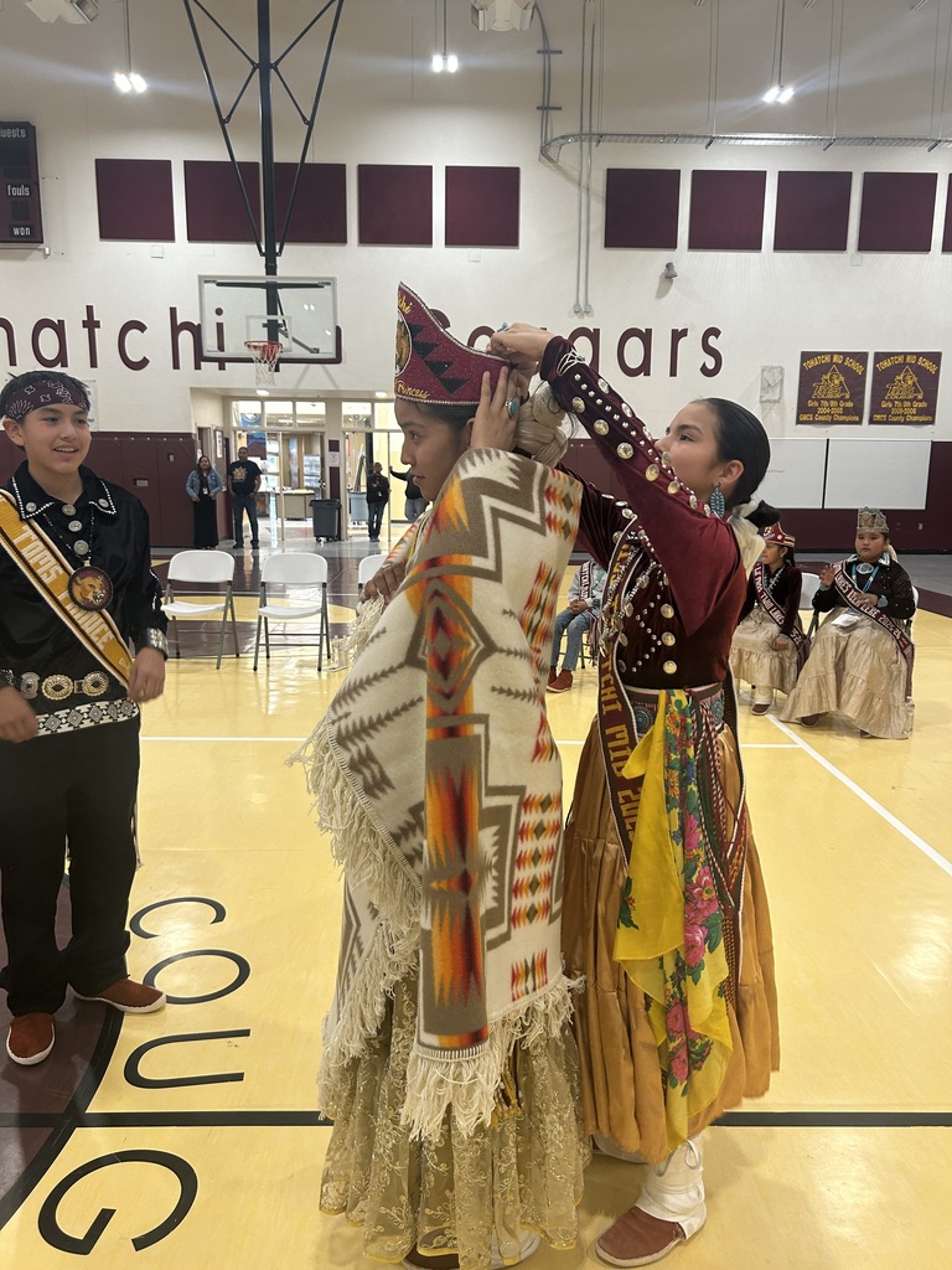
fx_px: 953
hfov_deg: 53.1
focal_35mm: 26
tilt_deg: -8.1
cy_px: 635
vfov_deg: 67.3
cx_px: 476
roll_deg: +1.4
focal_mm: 5.7
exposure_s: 1/120
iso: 125
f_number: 1.5
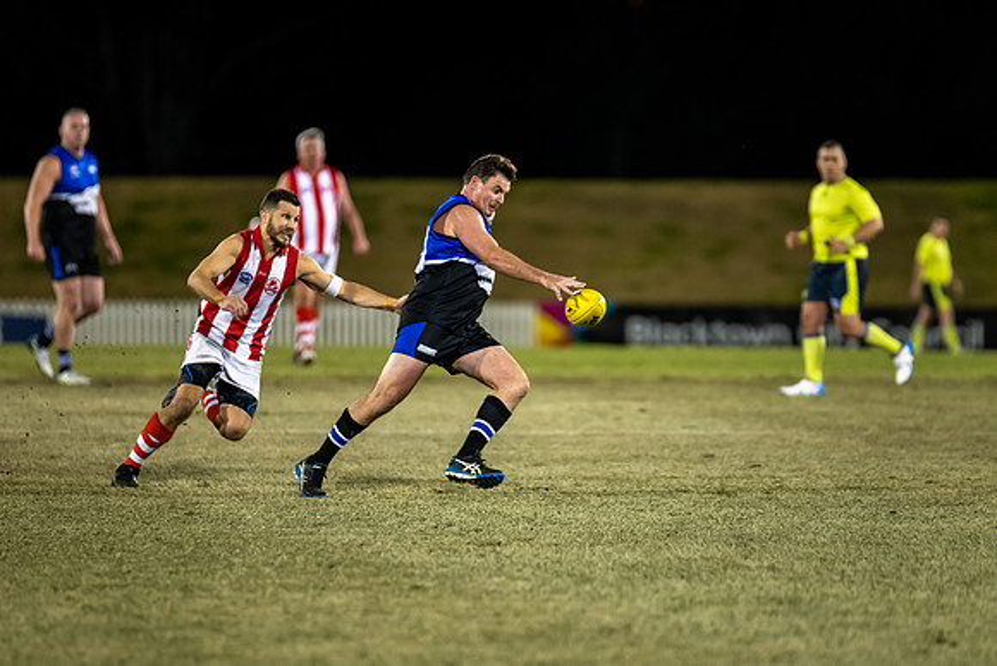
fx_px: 9316
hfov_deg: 6.1
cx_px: 482
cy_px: 373
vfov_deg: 4.1
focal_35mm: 336
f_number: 2.8
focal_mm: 300
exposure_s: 1/1250
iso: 2200
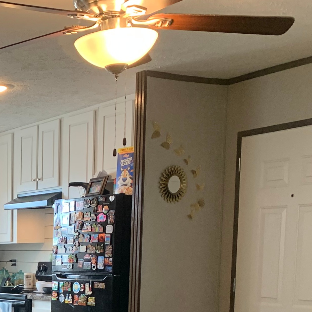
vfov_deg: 22.7
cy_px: 355
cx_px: -82
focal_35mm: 71
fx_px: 724
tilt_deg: -8.1
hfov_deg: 22.1
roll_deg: +3.1
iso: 125
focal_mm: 4.25
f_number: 1.8
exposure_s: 1/60
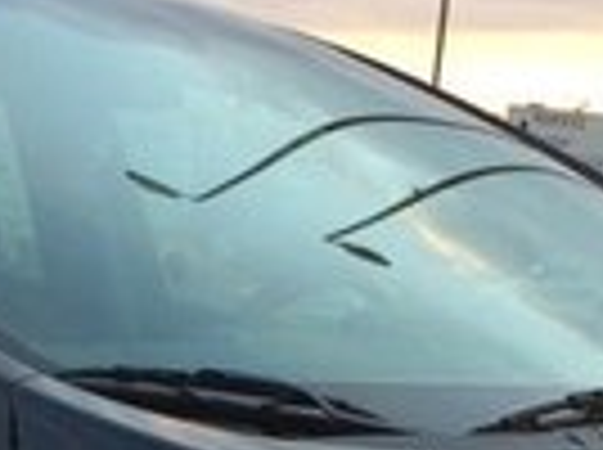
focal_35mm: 143
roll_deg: -3.7
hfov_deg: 13.7
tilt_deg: -14.7
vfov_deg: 9.8
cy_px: 790
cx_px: 54
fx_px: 2487
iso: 50
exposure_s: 1/100
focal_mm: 4.15
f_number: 2.2
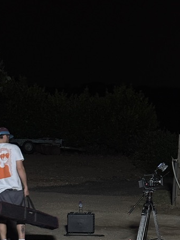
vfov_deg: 17.9
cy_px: 224
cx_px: 53
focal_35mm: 108
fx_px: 749
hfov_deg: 13.7
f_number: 1.78
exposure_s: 1/17
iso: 800
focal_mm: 6.76
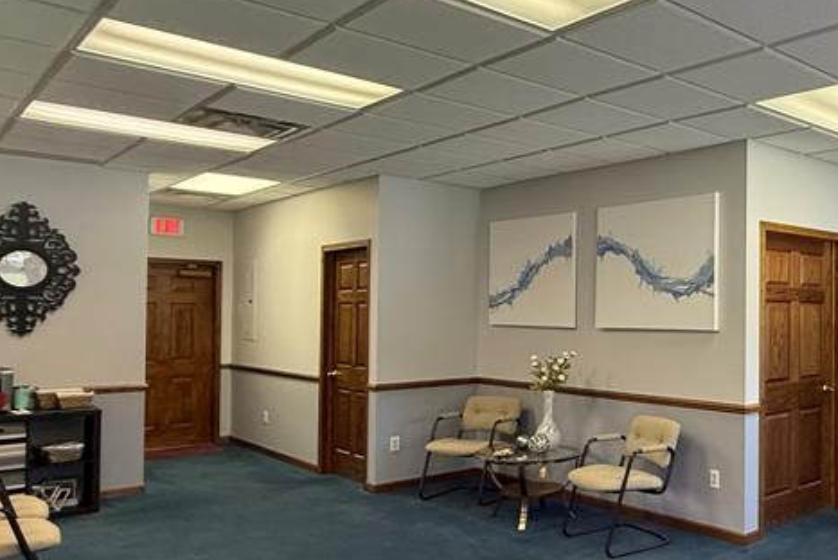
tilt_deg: +0.8
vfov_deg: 41.1
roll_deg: -0.7
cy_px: 306
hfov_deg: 51.2
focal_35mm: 32
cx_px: 770
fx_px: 745
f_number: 2.2
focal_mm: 2.22
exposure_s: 1/120
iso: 400
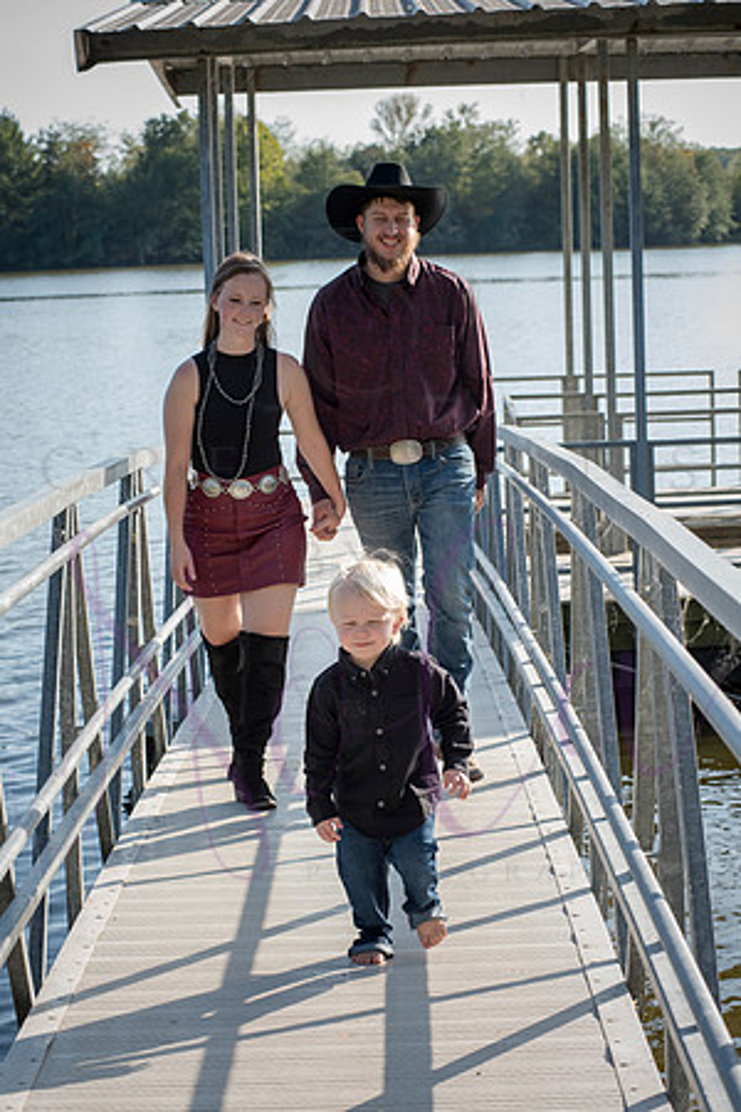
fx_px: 2470
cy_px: 556
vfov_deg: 25.4
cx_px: 370
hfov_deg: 17.1
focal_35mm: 80
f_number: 8
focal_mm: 80
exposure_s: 1/250
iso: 400
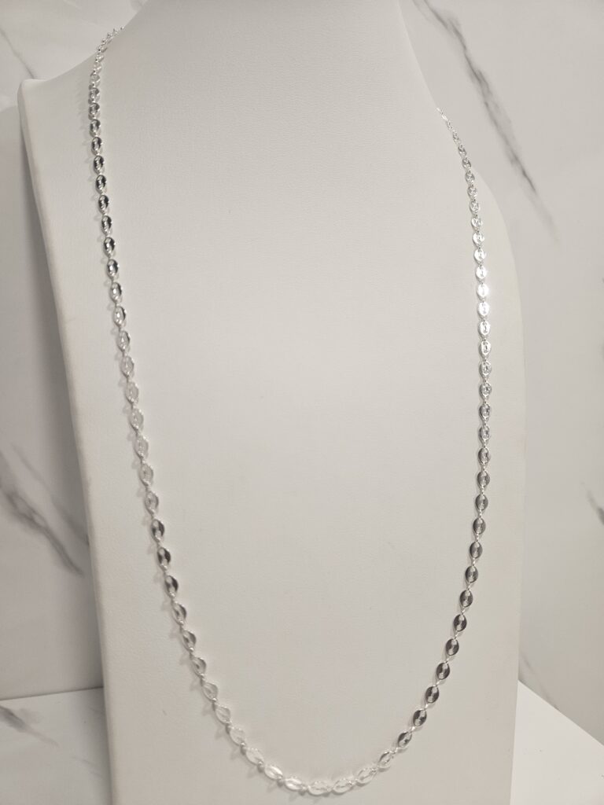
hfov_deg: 58.9
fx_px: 535
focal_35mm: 23
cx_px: 302
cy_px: 402
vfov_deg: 73.9
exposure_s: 1/100
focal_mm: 5.4
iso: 160
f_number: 1.8
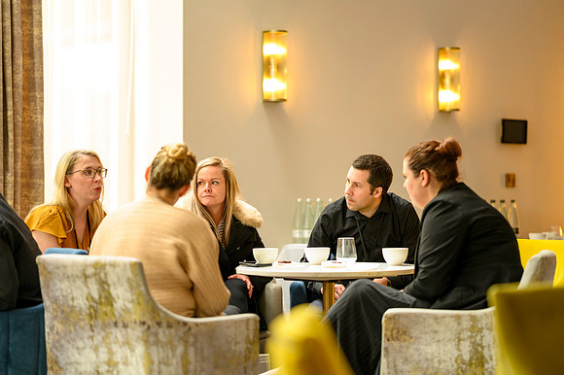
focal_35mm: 92
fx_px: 1445
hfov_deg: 22.1
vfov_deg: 14.8
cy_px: 190
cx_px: 304
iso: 640
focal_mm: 85
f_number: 2
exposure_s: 1/200
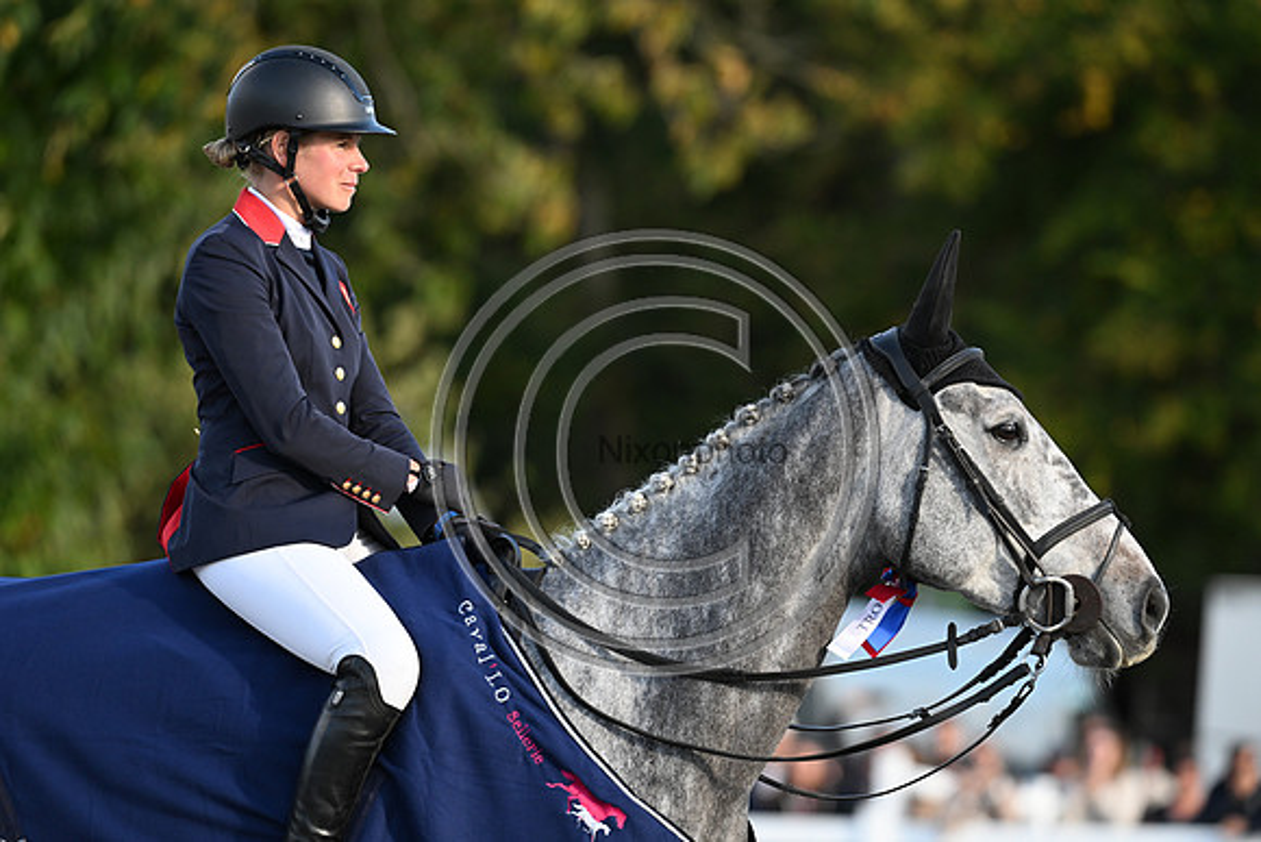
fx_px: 11912
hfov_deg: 6.1
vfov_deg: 4.0
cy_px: 421
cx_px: 630
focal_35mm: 340
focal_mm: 340
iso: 1400
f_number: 5.6
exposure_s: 1/1250
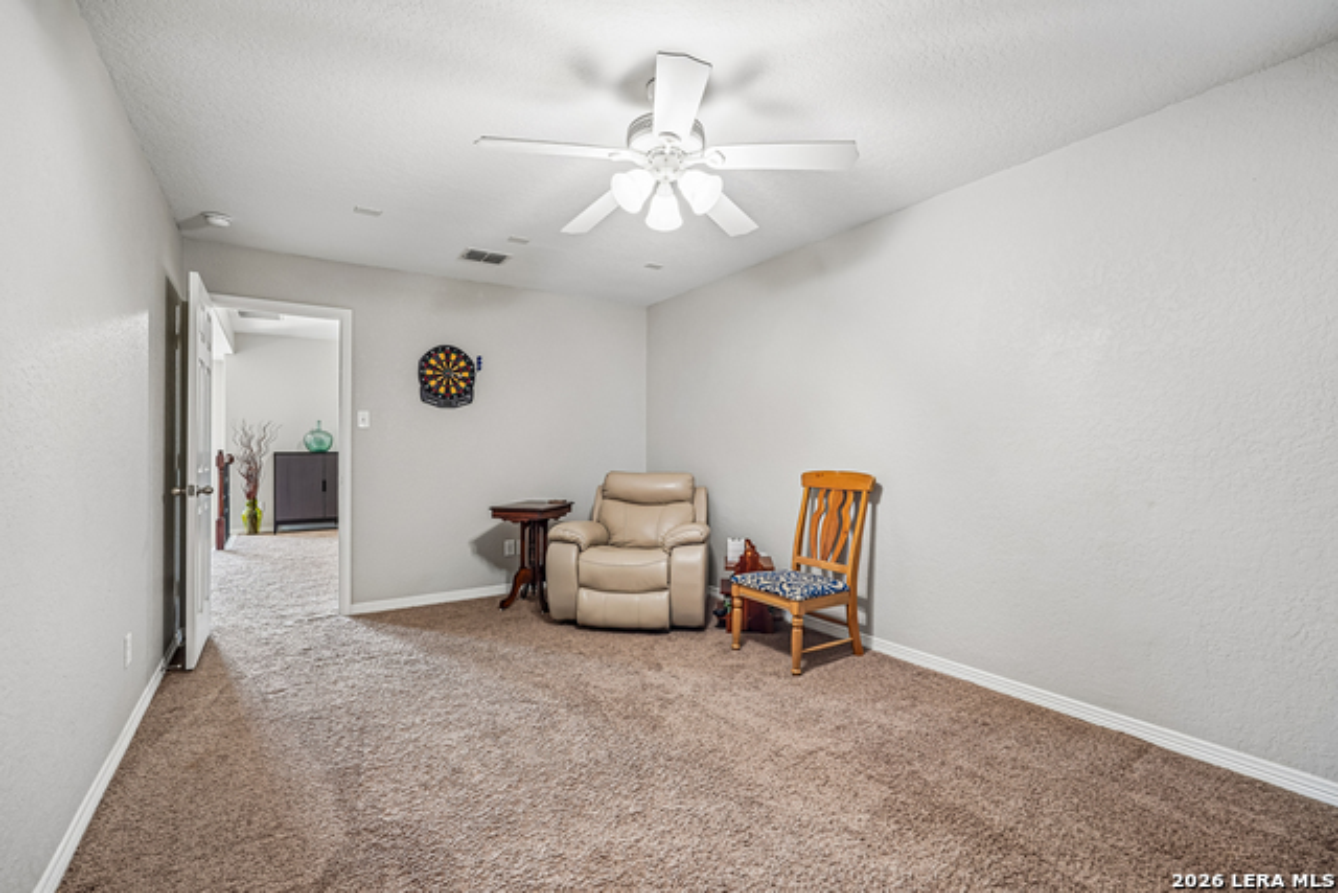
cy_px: 446
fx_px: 595
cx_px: 669
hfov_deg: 96.7
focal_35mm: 16
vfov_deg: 73.8
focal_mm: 16
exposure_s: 1/2.5
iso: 400
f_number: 8
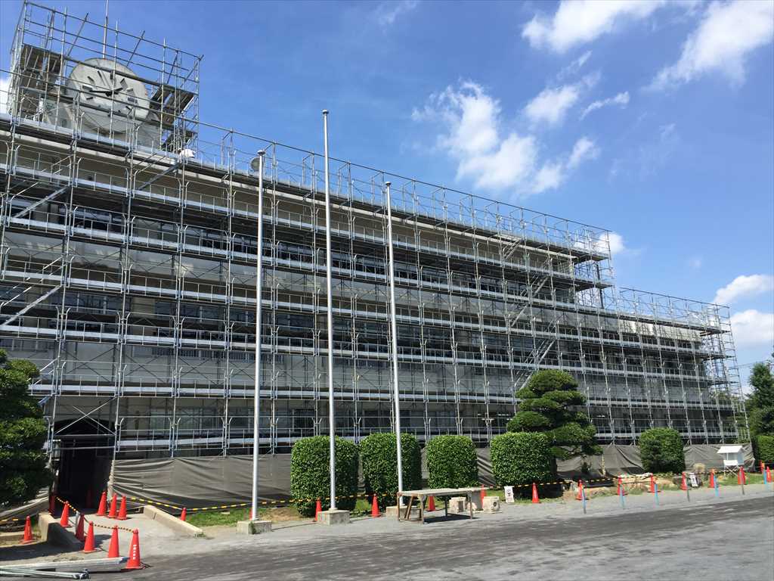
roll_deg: +0.4
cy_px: 290
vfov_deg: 48.2
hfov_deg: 61.7
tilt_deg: +13.5
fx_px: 648
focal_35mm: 29
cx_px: 387
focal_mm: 4.15
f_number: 2.2
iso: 32
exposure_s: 1/1364
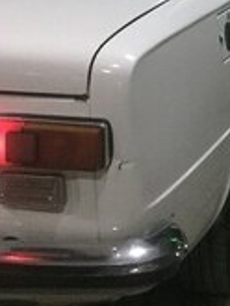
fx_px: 770
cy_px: -37
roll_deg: -0.4
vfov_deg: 21.3
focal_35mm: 87
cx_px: 265
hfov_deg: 16.4
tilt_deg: -6.1
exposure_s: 1/20
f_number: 2.2
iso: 250
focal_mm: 4.15
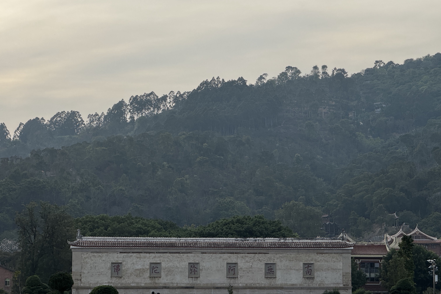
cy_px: 142
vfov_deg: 11.0
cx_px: 221
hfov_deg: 16.4
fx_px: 1531
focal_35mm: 125
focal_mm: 15.66
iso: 50
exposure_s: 1/522
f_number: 2.8
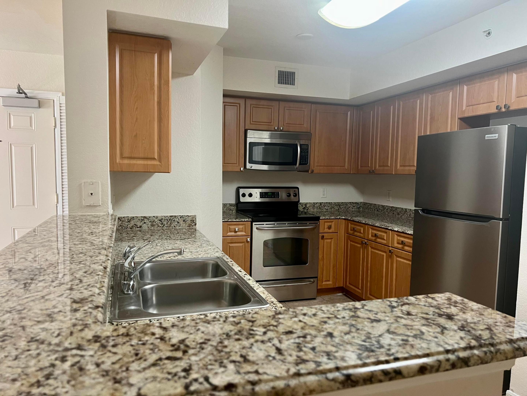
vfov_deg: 53.1
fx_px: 396
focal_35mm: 26
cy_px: 198
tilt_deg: -4.4
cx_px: 264
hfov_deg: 67.3
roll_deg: -0.9
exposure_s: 1/60
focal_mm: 5.7
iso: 100
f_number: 1.5
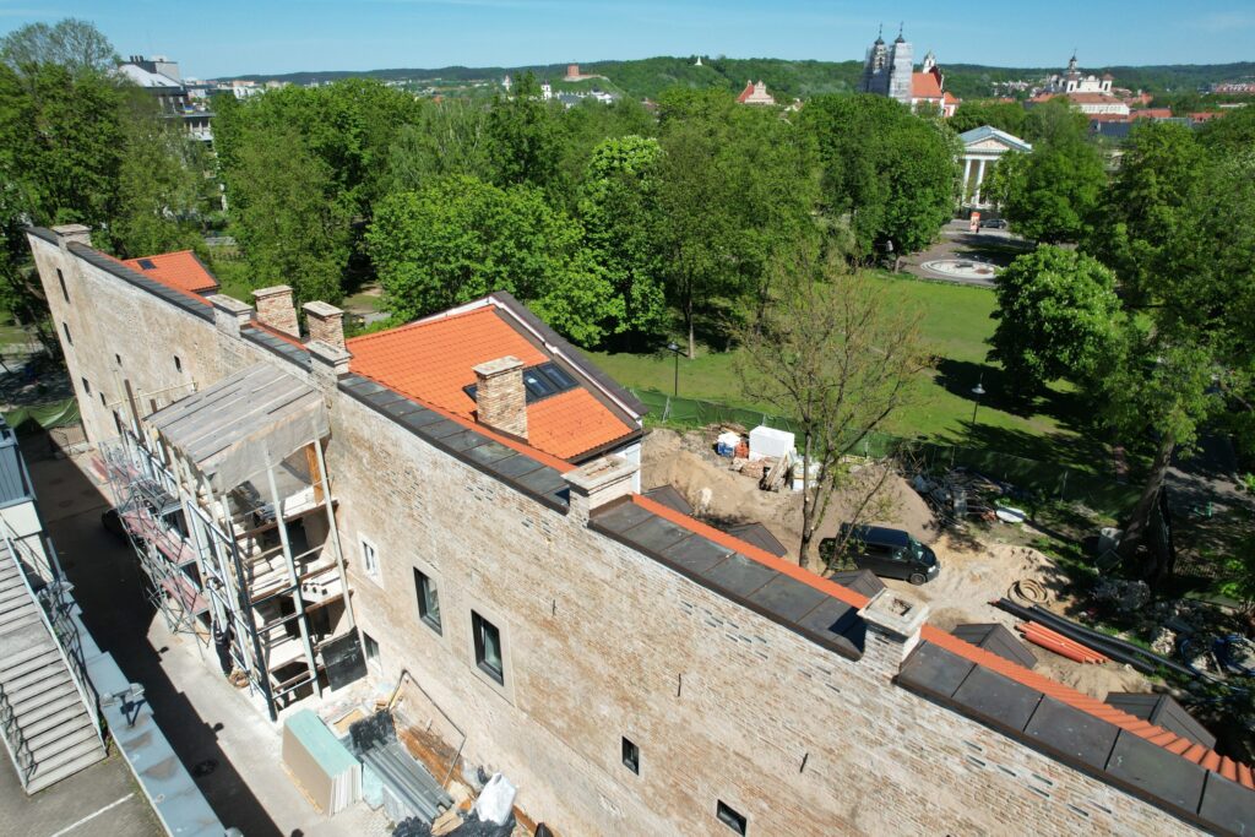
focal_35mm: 22
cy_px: 418
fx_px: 767
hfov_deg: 78.6
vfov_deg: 57.2
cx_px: 628
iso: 100
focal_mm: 8.38
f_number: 2.8
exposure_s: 1/2000
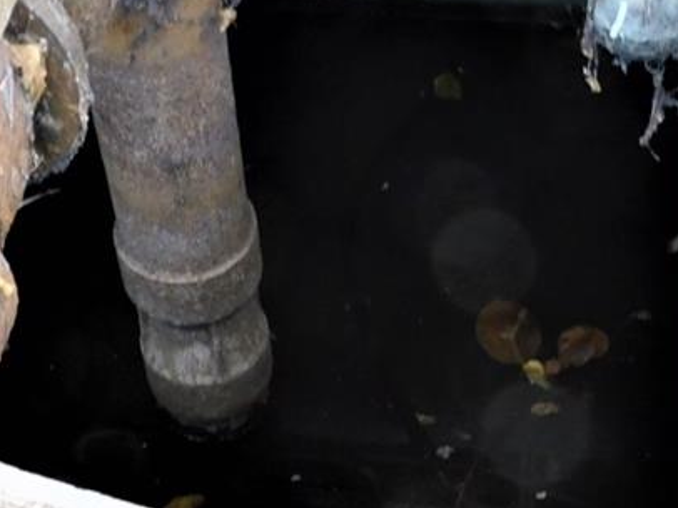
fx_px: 1664
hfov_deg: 23.0
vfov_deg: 17.3
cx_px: 287
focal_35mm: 85
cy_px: 277
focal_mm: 4
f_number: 3
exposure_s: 1/30
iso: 125
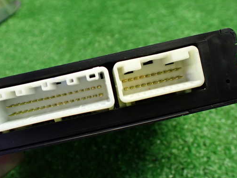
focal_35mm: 36
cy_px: 90
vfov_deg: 39.7
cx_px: 103
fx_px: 246
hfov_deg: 51.2
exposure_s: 1/125
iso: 800
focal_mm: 5.4
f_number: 2.3
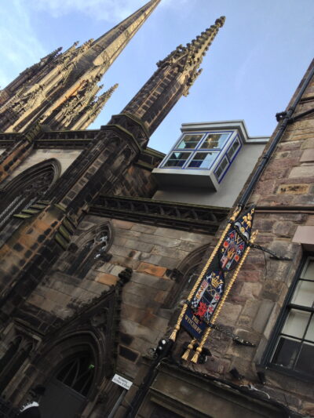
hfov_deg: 40.7
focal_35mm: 35
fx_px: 423
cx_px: 157
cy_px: 209
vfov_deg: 52.6
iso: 50
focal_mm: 4.28
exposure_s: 1/199
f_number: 2.4
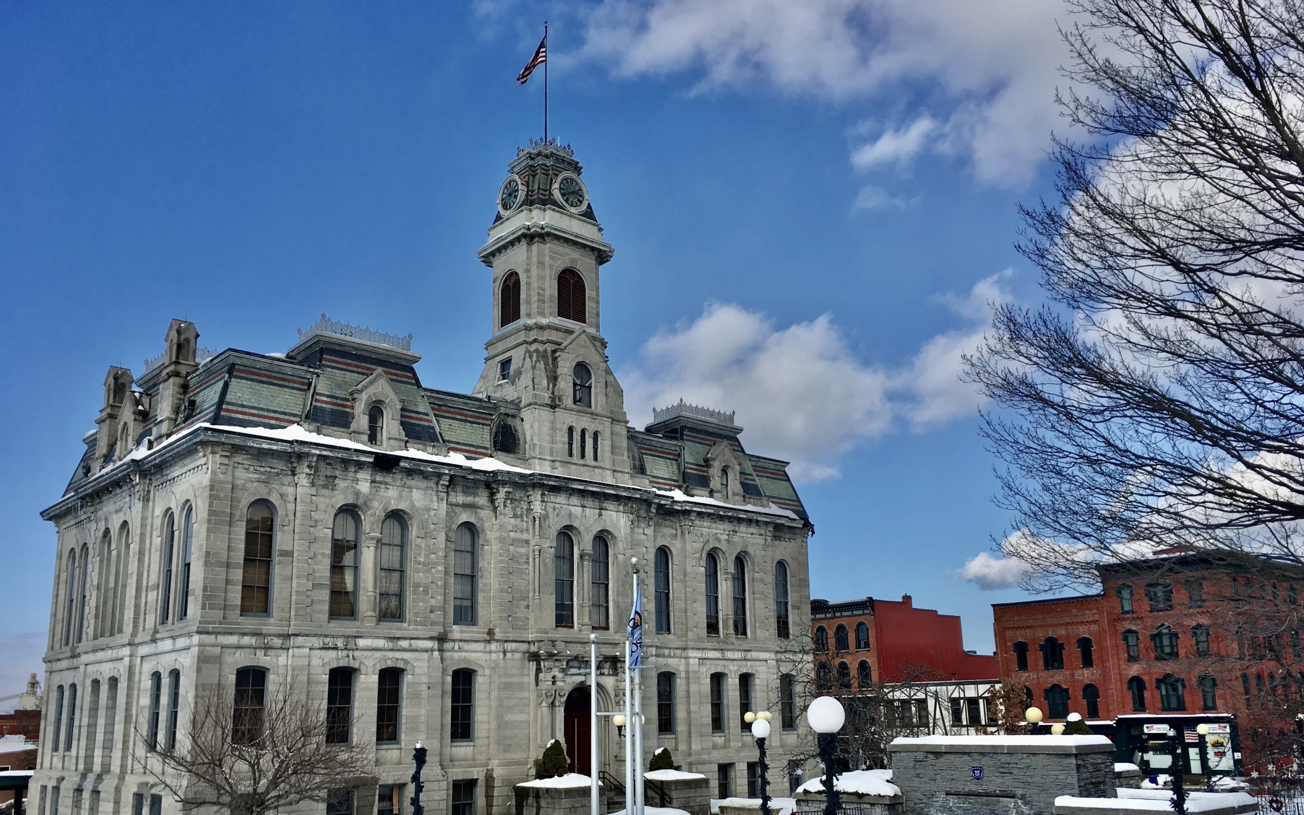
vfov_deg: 40.5
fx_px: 1102
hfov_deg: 61.2
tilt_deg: +15.9
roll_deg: +1.2
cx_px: 656
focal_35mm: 31
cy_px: 476
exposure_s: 1/1374
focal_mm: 4.15
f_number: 2.2
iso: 25
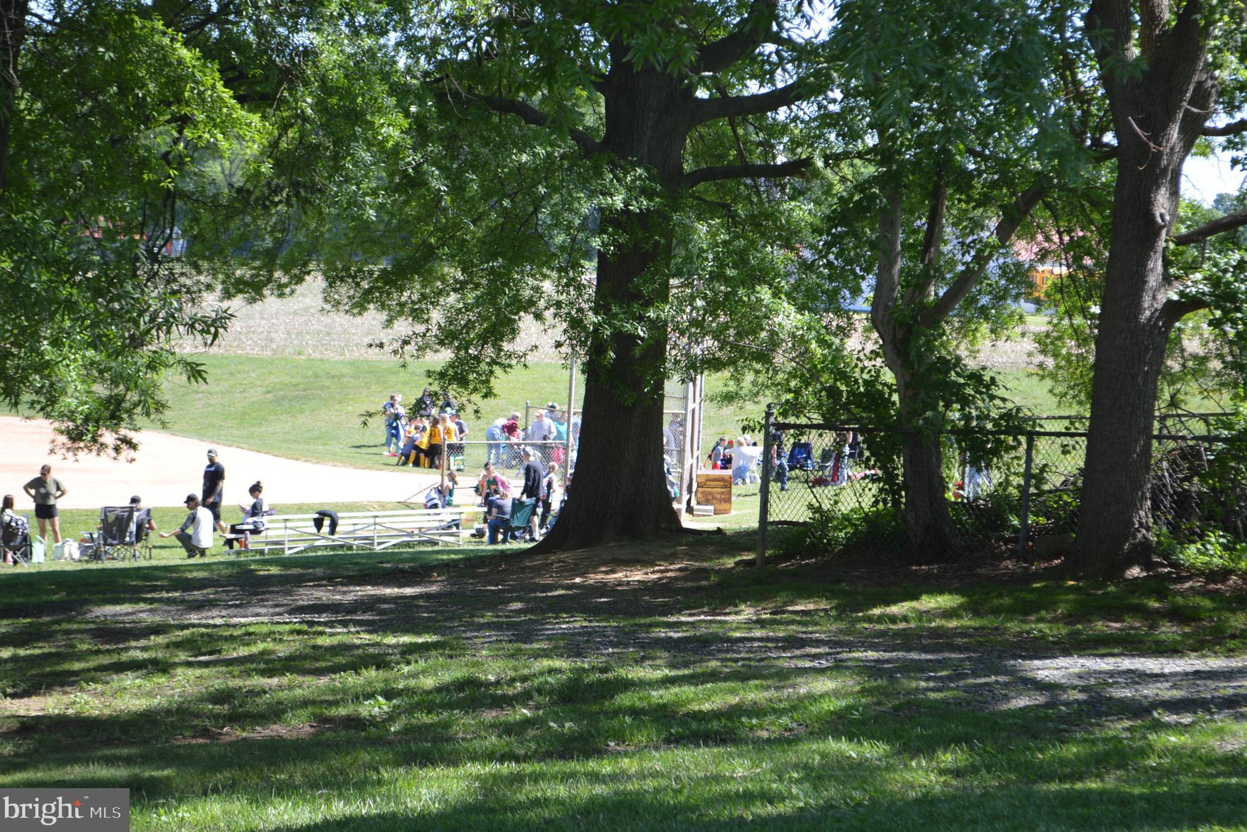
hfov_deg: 24.3
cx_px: 625
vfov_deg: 16.4
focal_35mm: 84
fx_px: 2893
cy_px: 413
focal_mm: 55
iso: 125
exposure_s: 1/125
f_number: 5.6
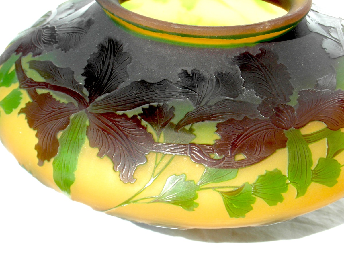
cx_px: 172
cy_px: 129
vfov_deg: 16.8
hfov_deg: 22.3
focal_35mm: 88
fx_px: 875
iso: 80
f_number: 5.6
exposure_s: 1/250
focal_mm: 14.3
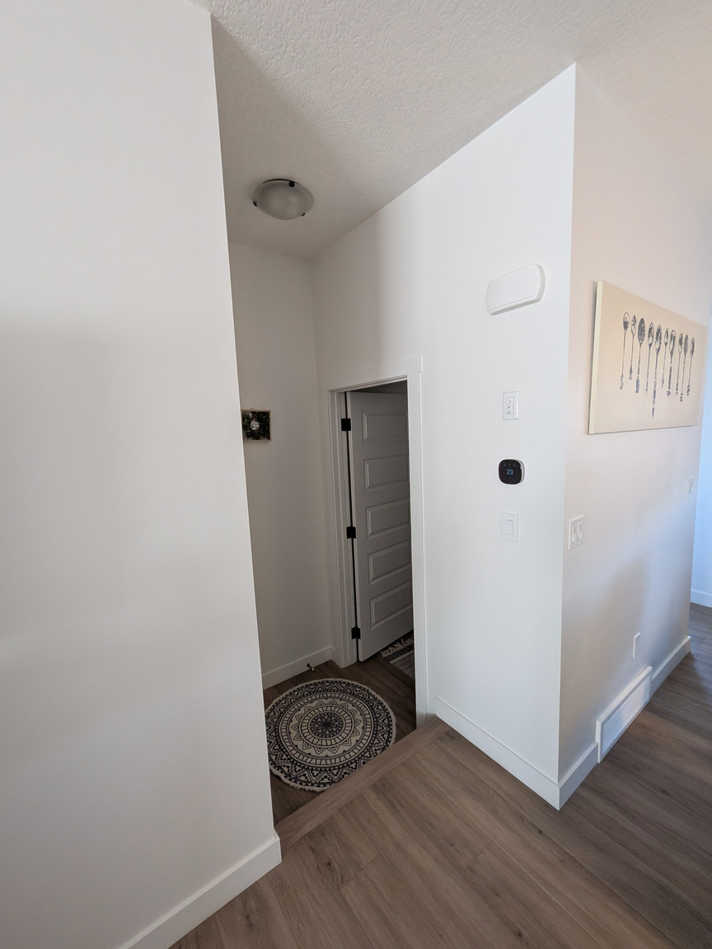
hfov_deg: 89.9
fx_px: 357
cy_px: 474
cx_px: 356
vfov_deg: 106.2
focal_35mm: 13
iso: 237
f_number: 2.2
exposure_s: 1/40
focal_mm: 1.54
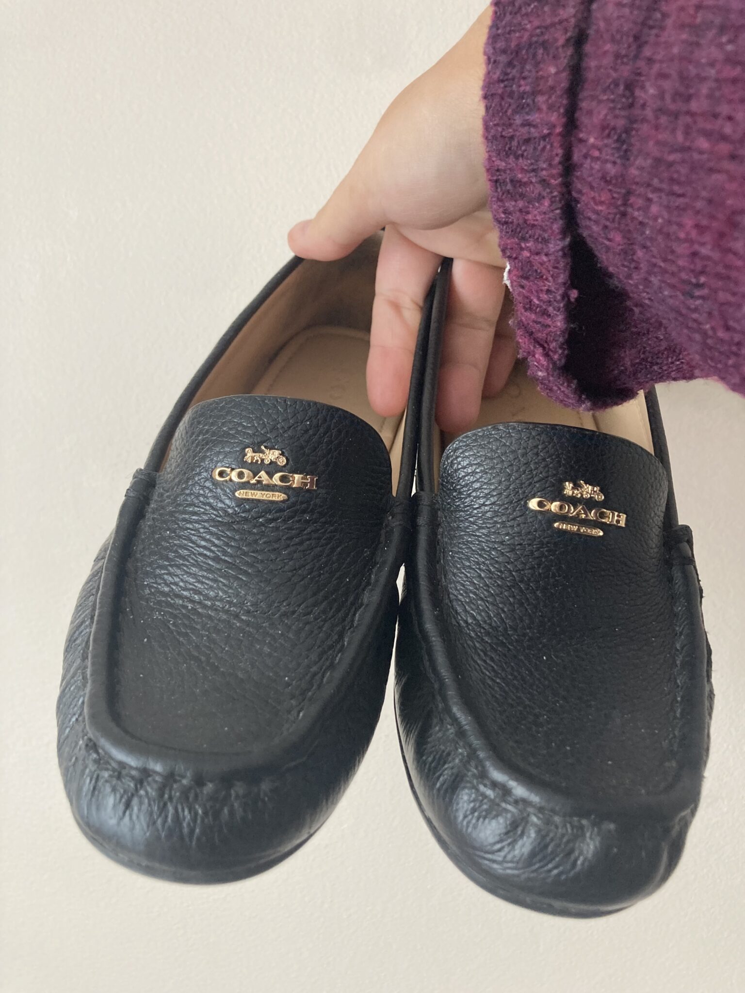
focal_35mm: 28
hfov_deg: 49.7
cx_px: 372
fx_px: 803
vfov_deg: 63.4
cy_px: 496
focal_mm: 3.99
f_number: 1.8
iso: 200
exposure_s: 1/60
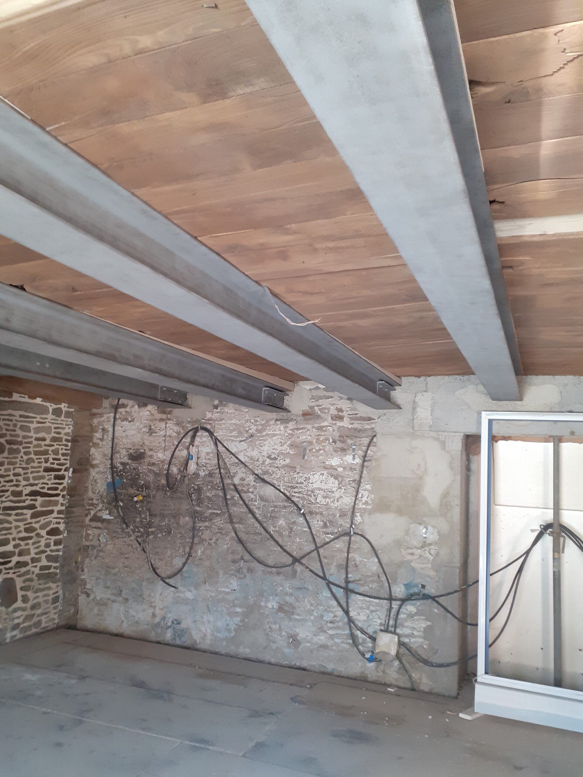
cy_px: 388
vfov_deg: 65.3
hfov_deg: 51.4
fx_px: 606
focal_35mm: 27
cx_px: 292
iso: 200
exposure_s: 1/33
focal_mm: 3.6
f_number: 1.9
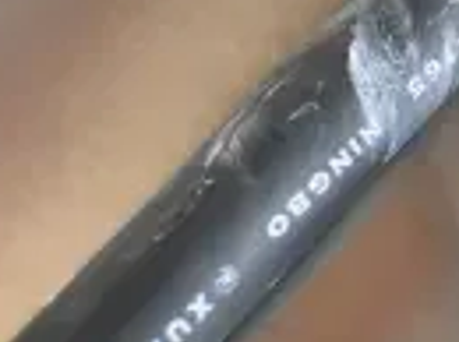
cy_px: 234
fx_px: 2157
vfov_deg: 9.1
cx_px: 967
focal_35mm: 163
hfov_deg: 10.9
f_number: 6.3
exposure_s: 1/160
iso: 6400
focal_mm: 24
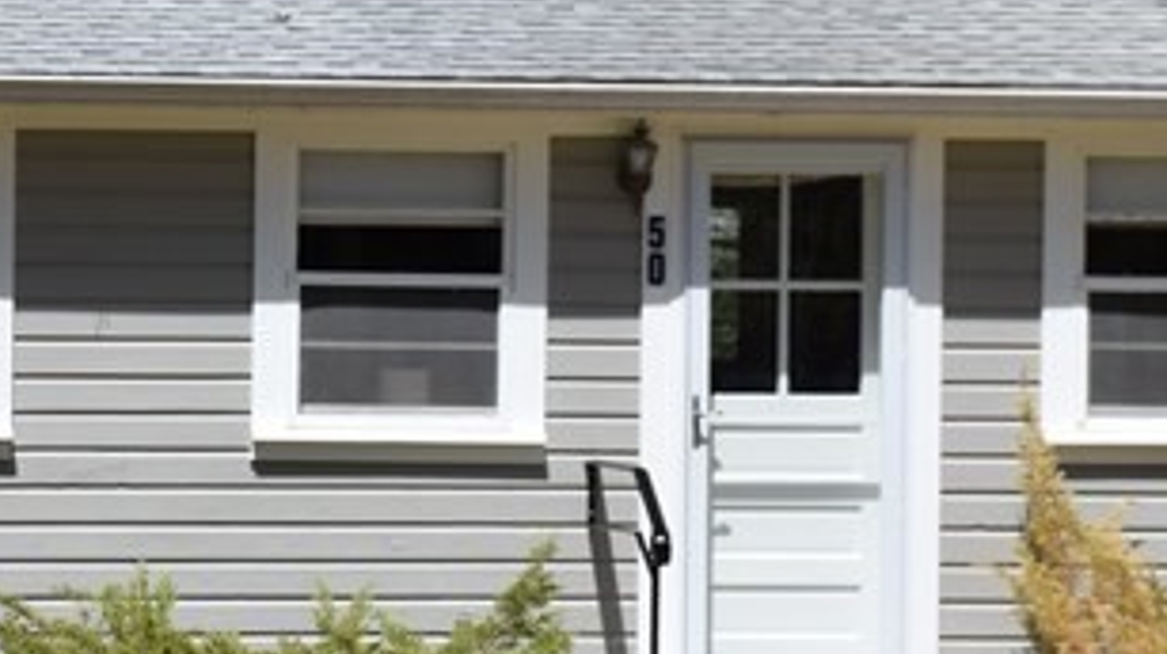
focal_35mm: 210
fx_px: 6492
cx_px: 270
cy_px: 496
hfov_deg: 10.2
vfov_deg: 5.8
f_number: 9
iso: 200
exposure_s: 1/320
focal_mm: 40
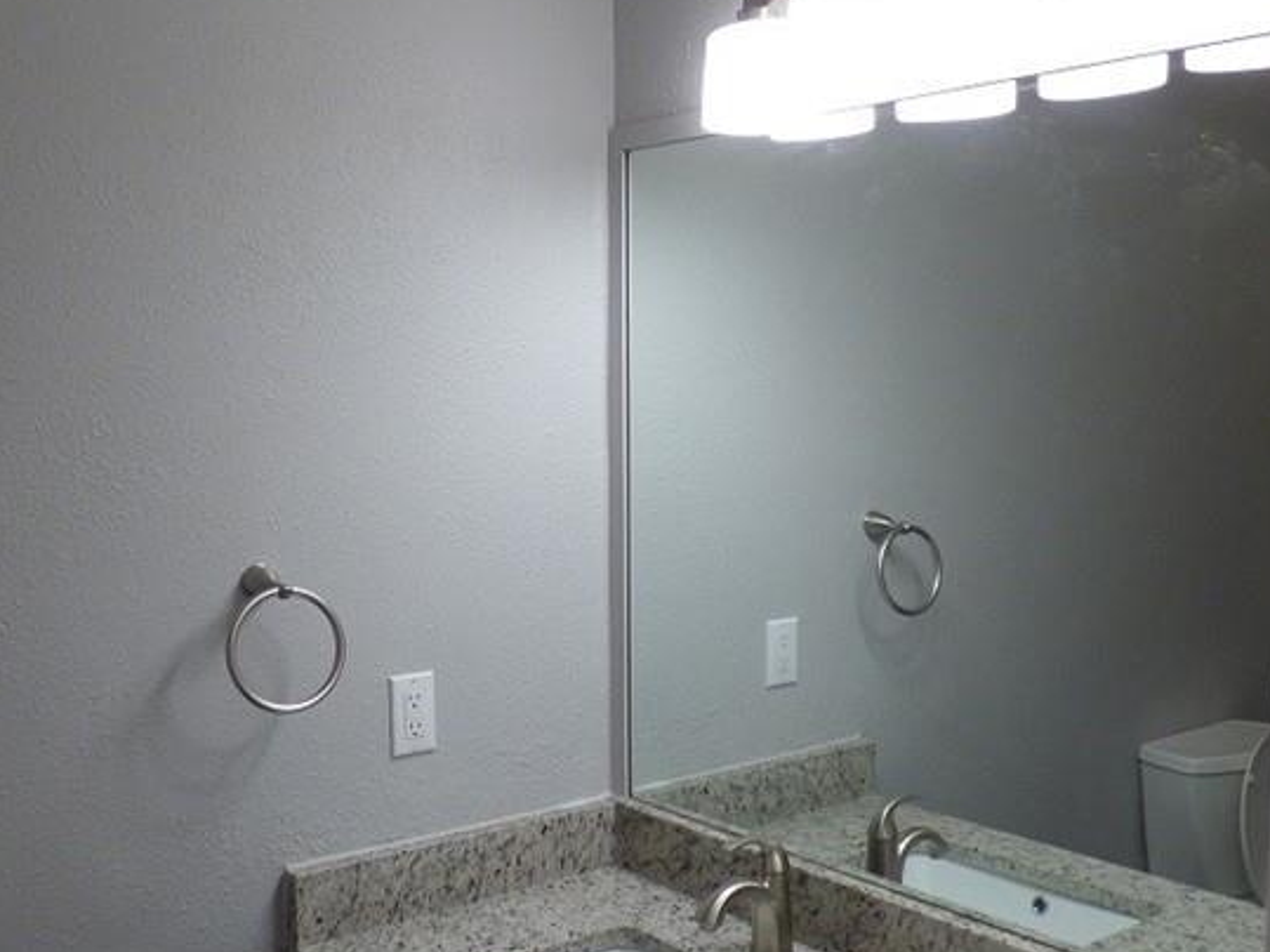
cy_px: 568
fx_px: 1394
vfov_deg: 37.6
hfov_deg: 49.0
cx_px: 657
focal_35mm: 38
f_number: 2.8
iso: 125
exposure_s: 1/60
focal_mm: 3.58
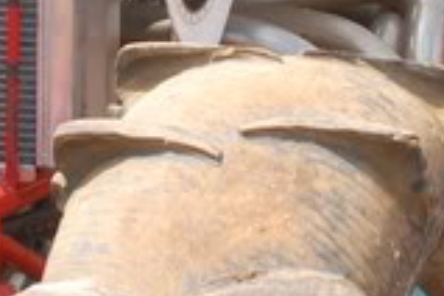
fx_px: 5112
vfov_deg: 3.3
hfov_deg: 5.0
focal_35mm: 415
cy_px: -47
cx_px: 137
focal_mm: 55
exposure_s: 1/200
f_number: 14
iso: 400
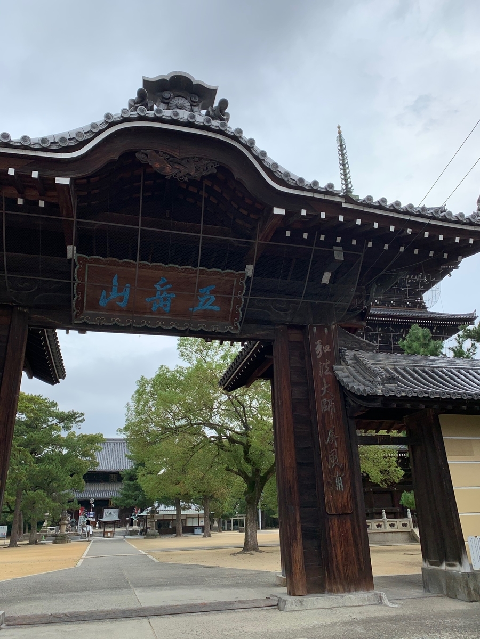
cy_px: 320
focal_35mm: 26
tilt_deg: +23.3
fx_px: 481
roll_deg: +1.3
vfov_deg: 67.3
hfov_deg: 53.1
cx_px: 240
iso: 25
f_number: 1.8
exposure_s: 1/789
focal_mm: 4.25
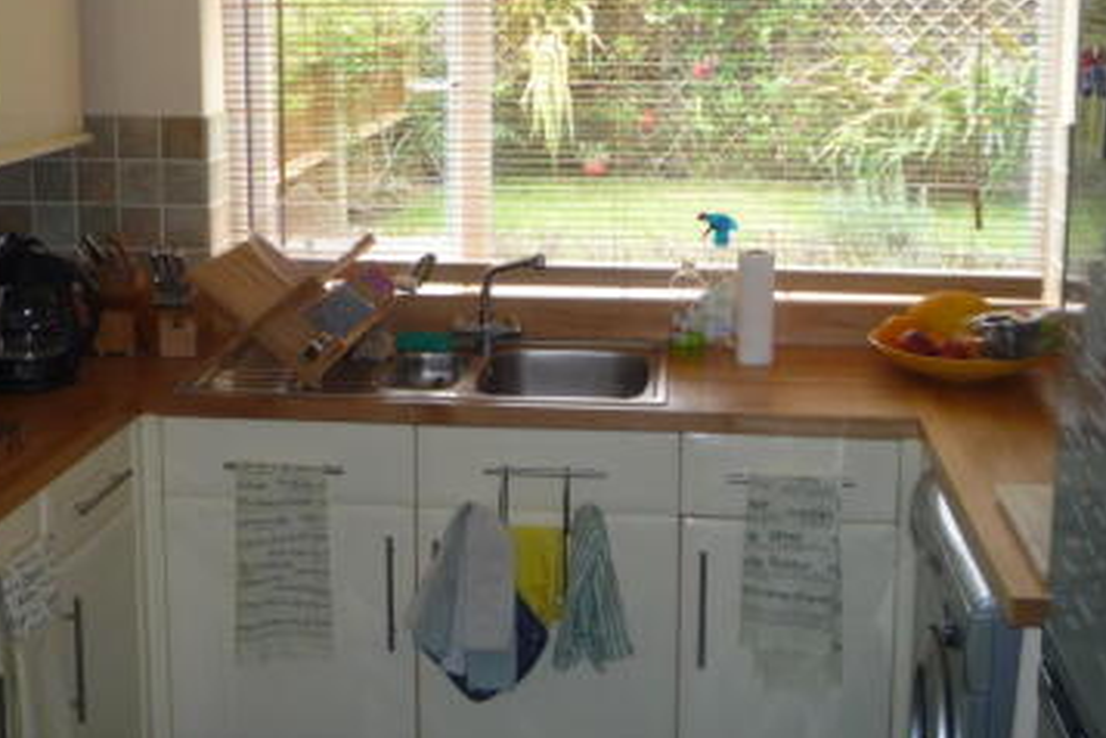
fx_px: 1567
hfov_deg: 38.9
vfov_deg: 26.2
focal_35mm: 51
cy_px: 191
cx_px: 507
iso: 100
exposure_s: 1/40
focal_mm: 5.2
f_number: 3.3
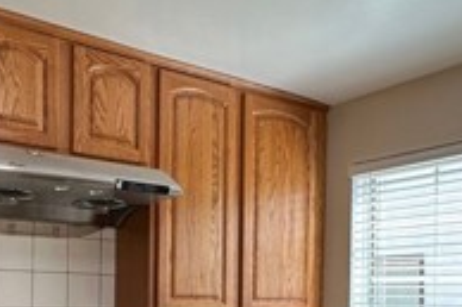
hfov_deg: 41.0
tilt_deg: -0.5
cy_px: 297
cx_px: 195
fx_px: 615
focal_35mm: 48
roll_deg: -1.3
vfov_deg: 26.7
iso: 40
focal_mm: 2.22
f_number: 2.2
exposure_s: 1/120
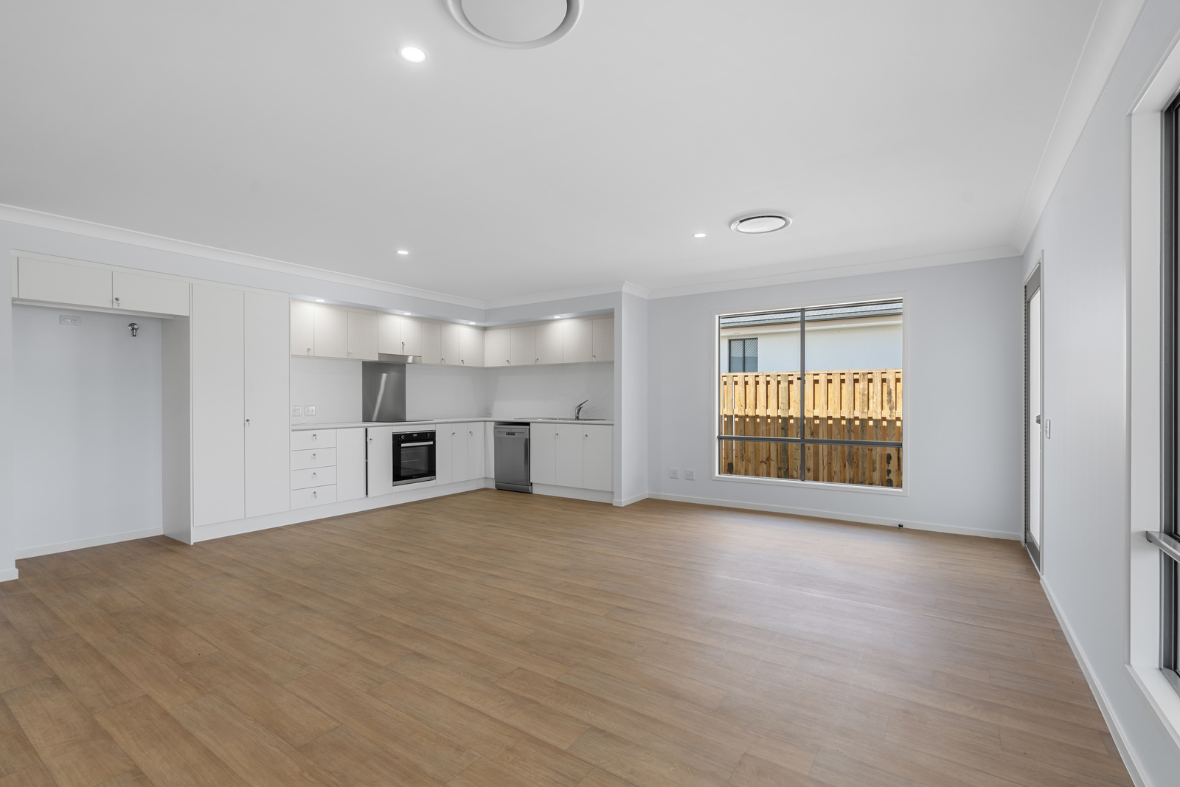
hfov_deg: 96.7
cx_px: 590
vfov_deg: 73.8
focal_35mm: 16
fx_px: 524
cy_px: 394
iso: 200
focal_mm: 16
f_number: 8
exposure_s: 1/13
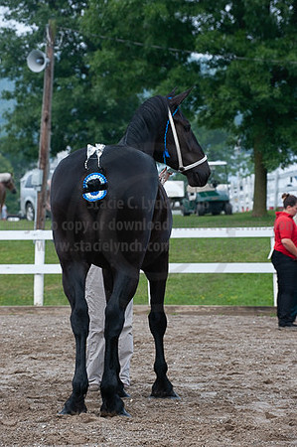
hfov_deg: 8.6
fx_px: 1984
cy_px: 224
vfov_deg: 12.9
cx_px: 148
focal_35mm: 160
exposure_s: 1/1000
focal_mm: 160
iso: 800
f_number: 5.6
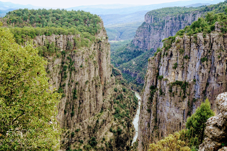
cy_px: 76
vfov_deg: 31.9
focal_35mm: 42
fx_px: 265
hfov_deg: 46.4
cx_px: 114
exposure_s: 1/30
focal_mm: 28
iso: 100
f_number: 8
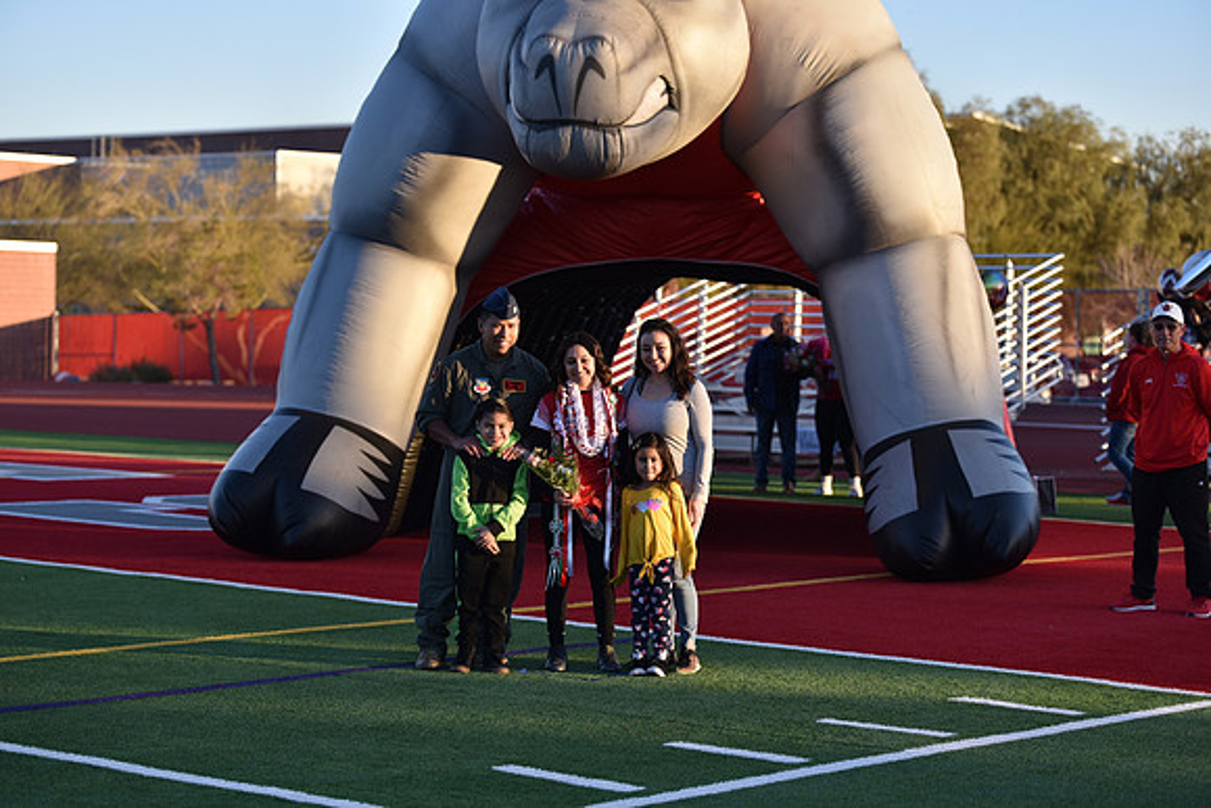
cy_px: 404
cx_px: 606
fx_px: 2860
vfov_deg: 16.1
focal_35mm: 85
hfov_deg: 23.9
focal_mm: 85
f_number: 2.8
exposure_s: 1/640
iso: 140
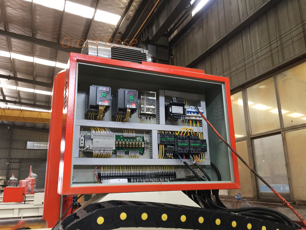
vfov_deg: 48.2
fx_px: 256
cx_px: 153
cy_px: 115
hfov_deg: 61.7
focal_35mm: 29
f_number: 2.2
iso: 64
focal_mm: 4.15
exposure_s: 1/17
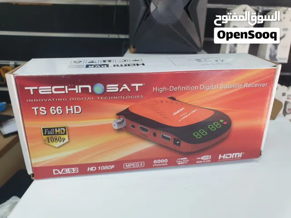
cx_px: 146
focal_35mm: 26
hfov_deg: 67.3
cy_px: 109
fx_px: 219
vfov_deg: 53.1
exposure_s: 1/100
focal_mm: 4.3
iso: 50
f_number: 2.4
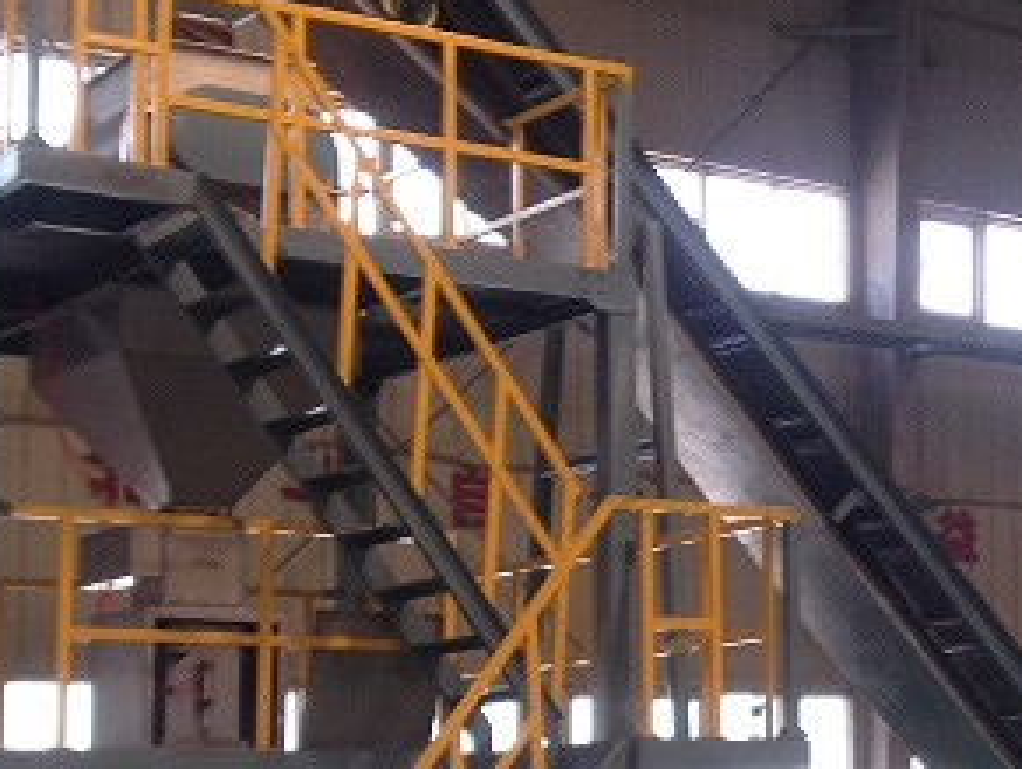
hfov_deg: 19.4
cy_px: 607
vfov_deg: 15.0
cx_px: 1047
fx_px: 2897
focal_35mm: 98
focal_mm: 4.28
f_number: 2.4
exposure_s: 1/40
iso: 50
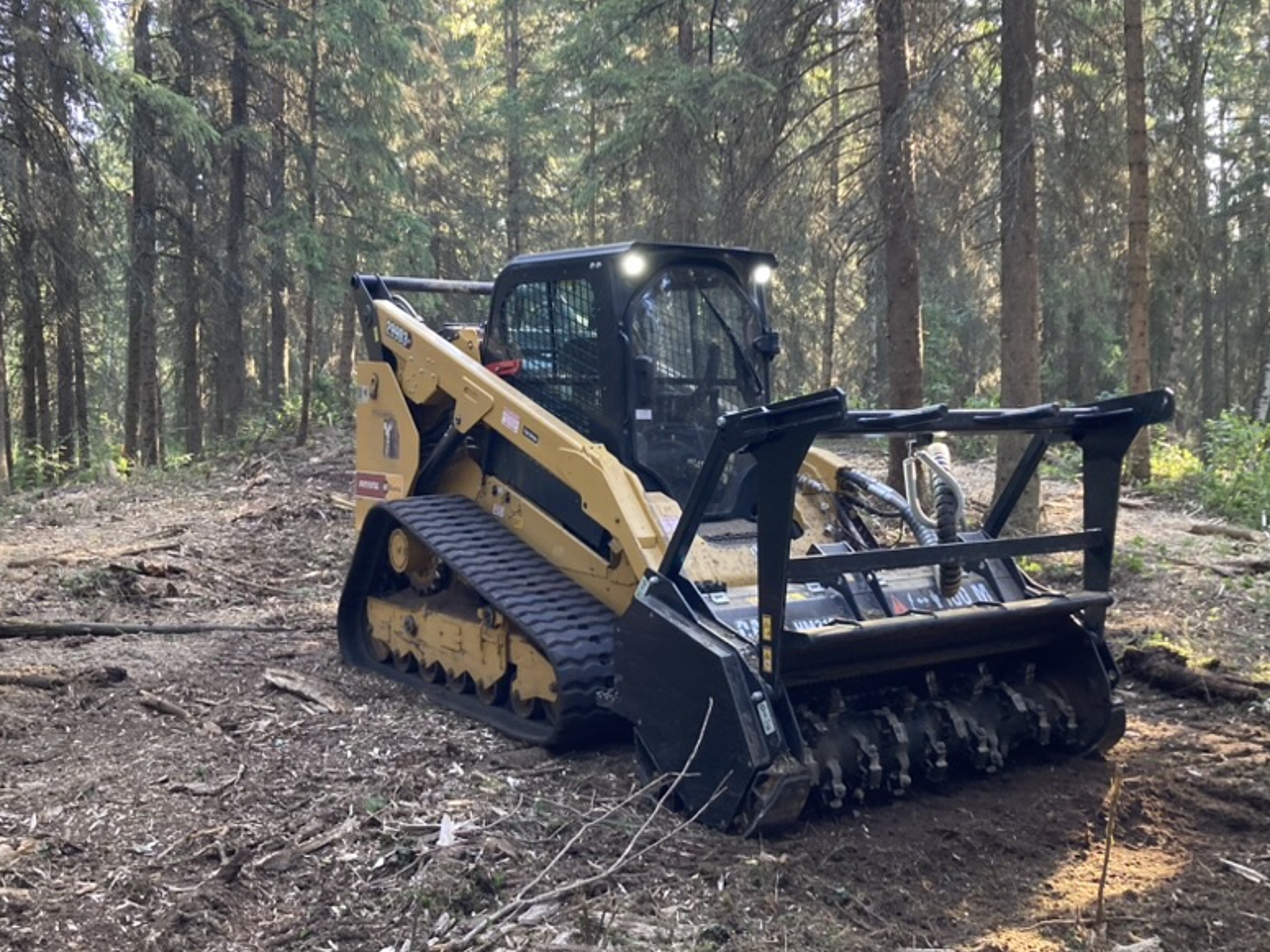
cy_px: 419
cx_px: 685
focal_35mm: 37
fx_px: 1357
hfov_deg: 50.1
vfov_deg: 38.6
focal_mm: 3.99
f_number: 1.8
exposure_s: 1/60
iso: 125
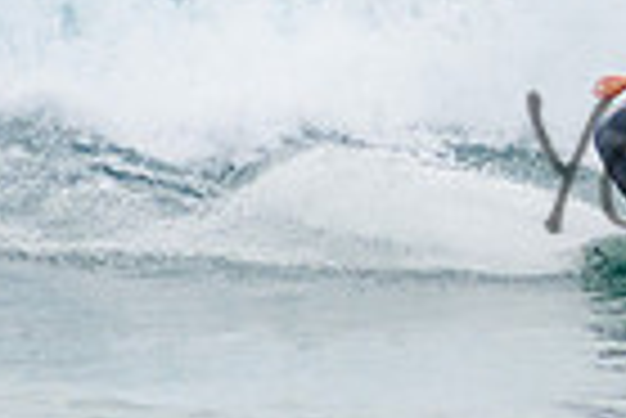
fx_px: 39896
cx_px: 917
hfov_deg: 0.9
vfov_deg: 0.6
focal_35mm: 2292
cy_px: 64
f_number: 6.3
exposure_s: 1/1250
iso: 500
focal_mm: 400
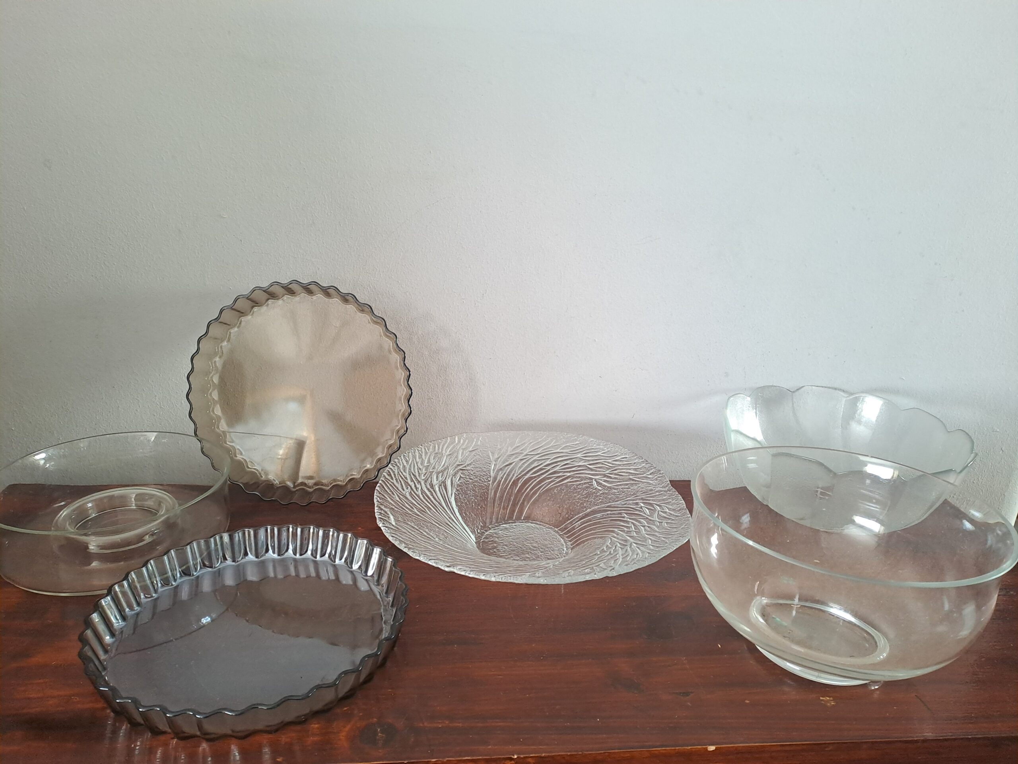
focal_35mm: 25
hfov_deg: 69.4
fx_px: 735
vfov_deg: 54.9
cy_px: 382
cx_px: 509
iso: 250
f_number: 1.8
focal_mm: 4.65
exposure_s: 1/33
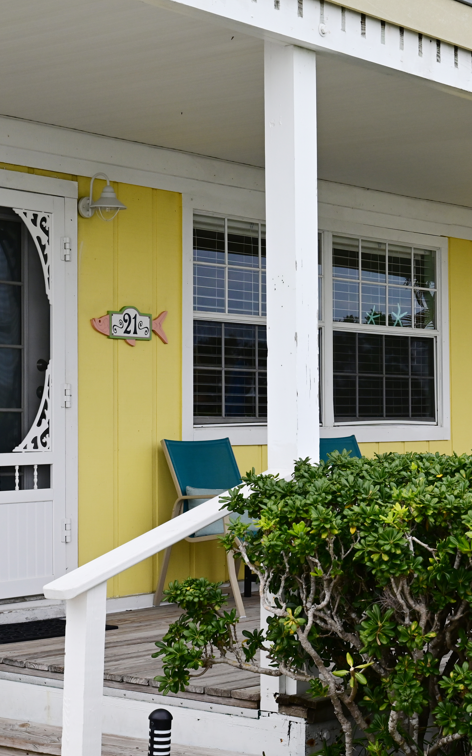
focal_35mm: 75
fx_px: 1543
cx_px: 317
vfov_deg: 27.5
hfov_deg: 17.3
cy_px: 378
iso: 800
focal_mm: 49
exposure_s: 1/640
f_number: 9
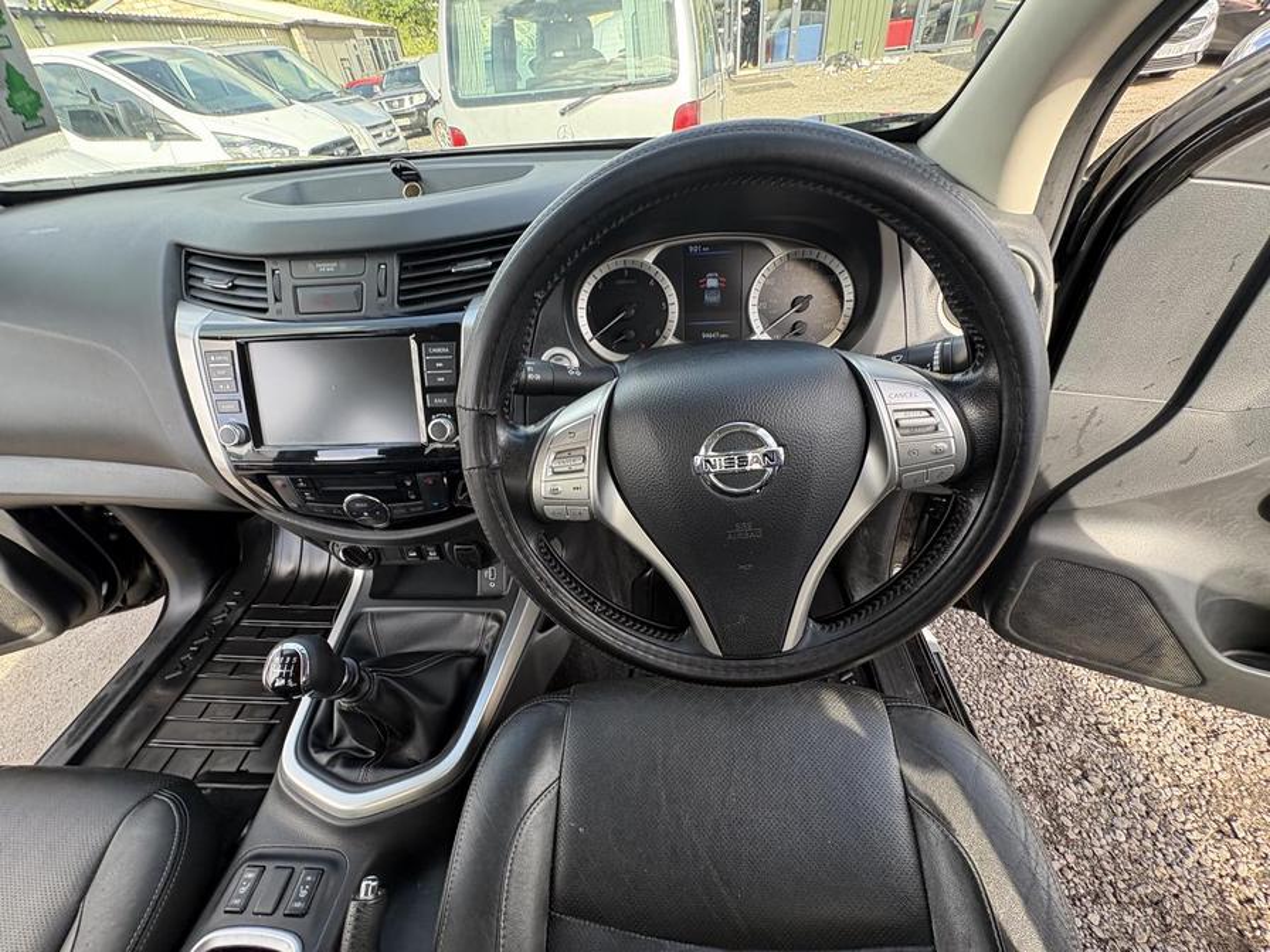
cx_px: 635
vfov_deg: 85.7
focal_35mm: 14
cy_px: 476
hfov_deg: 102.1
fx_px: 514
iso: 100
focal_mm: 2.22
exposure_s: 1/99
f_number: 2.2
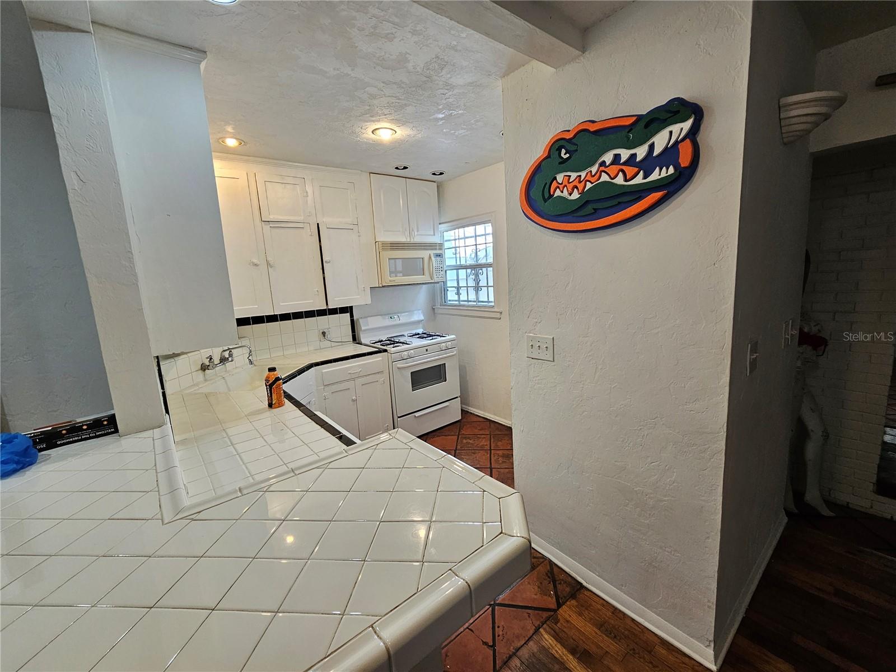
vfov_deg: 89.9
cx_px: 448
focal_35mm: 13
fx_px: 336
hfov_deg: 106.2
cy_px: 336
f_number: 2.2
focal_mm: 2.2
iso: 125
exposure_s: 1/60
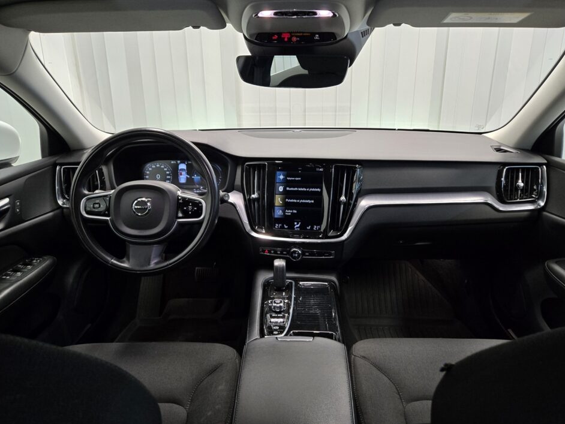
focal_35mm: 25
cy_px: 202
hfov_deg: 69.4
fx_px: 408
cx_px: 293
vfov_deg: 54.9
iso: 200
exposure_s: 1/63
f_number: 1.8
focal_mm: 5.4
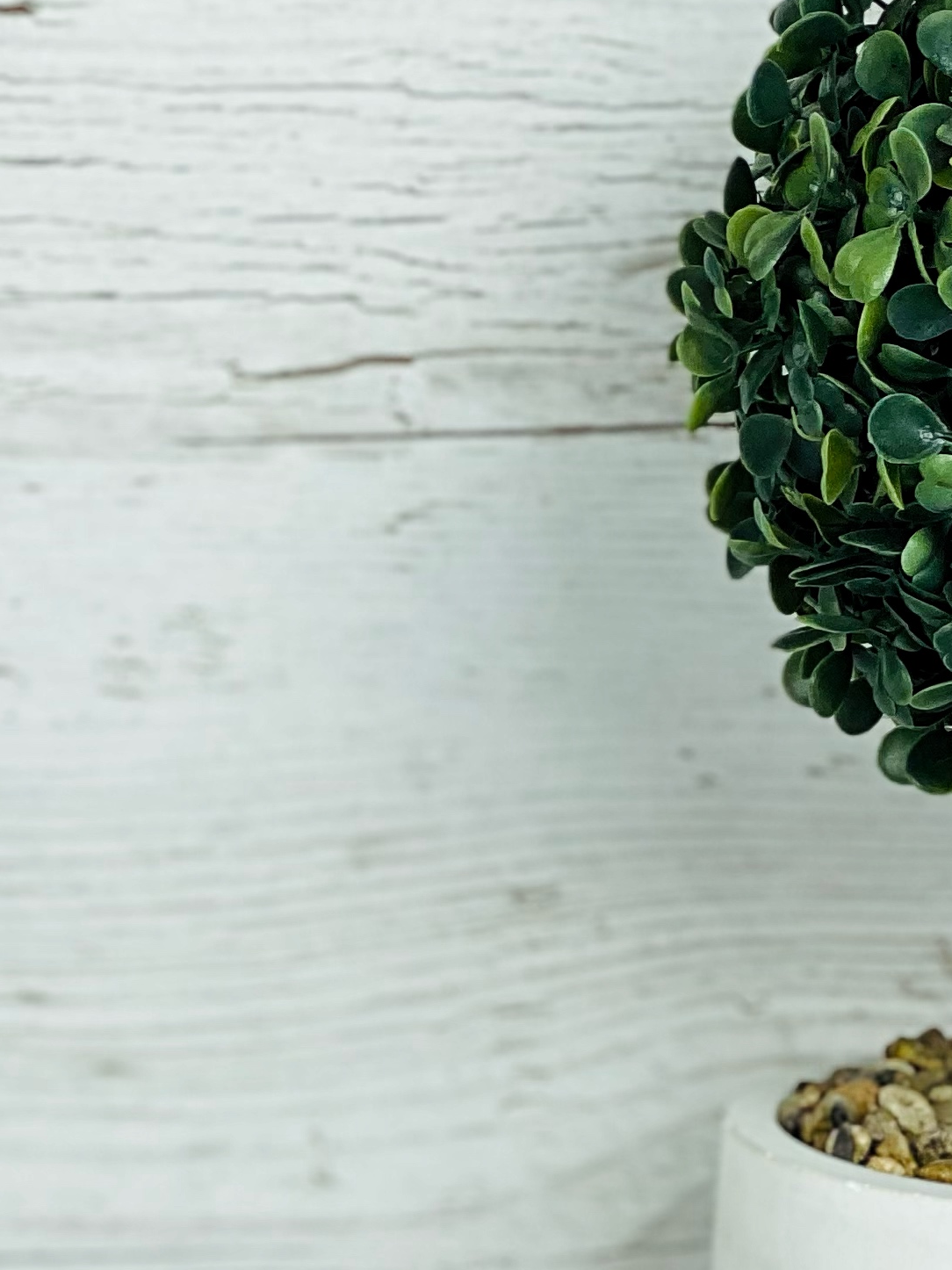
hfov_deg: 10.1
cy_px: 1483
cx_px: -86
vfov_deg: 13.3
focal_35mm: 145
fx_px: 5319
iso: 20
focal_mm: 6
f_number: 2
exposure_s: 1/285
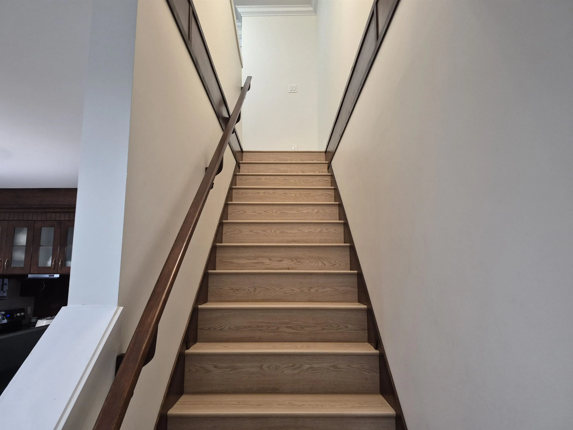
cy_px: 215
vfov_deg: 58.9
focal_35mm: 23
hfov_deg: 73.9
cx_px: 286
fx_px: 381
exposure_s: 1/120
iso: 500
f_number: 1.8
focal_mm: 5.4
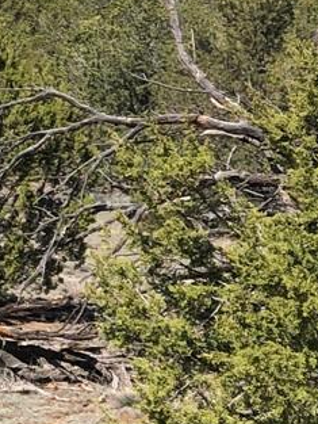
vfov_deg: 6.8
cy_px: 39
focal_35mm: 291
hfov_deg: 4.9
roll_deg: +0.4
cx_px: -593
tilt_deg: -3.9
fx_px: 3562
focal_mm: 6.6
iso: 20
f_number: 2.8
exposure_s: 1/857
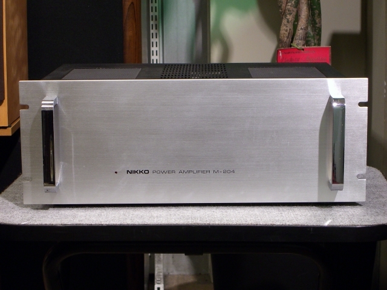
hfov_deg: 20.7
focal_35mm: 95
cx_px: 194
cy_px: 145
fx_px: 1062
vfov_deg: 15.6
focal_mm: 19.7
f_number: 4.8
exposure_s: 1/20
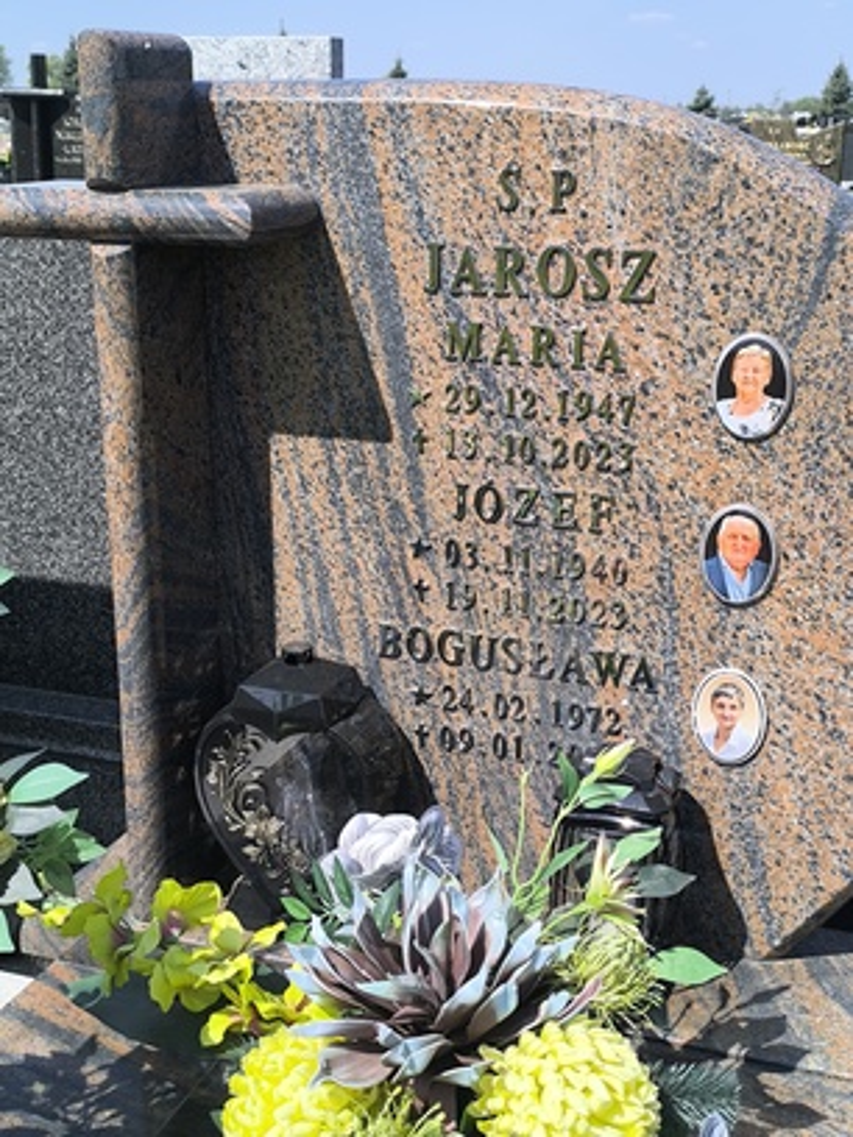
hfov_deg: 31.5
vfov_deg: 41.2
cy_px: 568
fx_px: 1511
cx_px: 426
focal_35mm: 46
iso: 50
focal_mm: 6.14
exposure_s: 1/952
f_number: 1.65
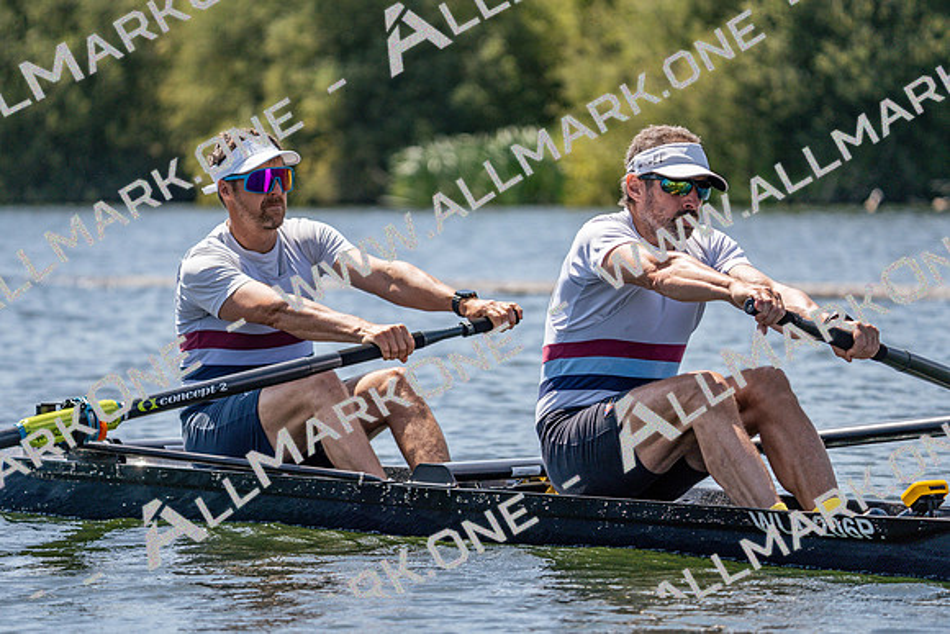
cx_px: 475
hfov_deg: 9.1
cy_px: 317
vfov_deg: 6.1
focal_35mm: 227
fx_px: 5991
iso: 320
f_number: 5.6
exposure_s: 1/2000
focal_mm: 227
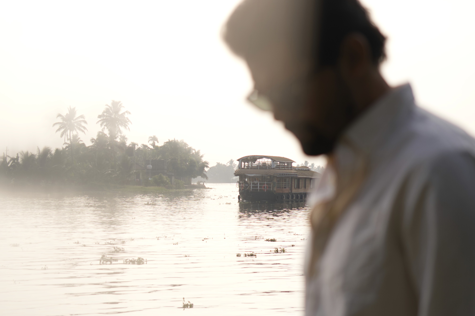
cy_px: 174
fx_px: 1108
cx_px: 206
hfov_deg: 24.2
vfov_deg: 16.3
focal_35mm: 84
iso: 100
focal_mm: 50
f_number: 2.8
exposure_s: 1/1600
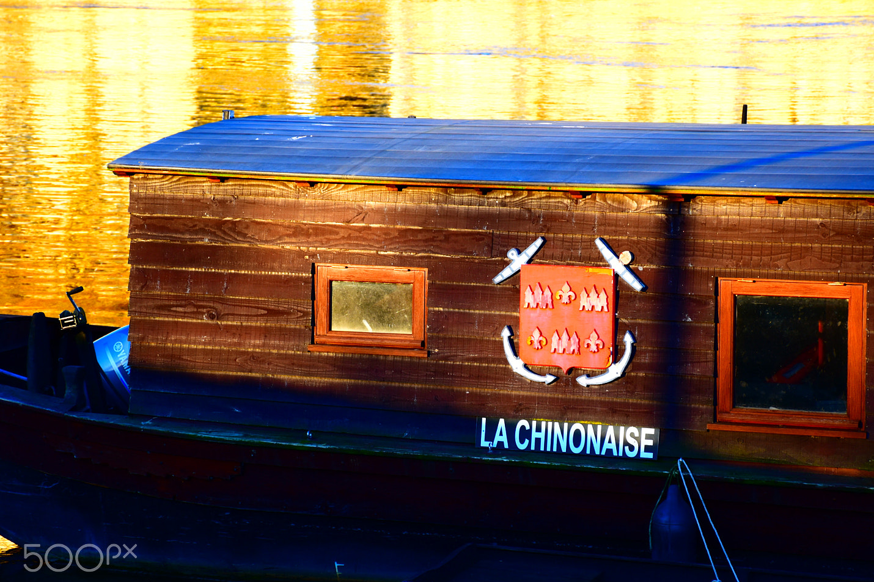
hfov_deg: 13.6
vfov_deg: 9.1
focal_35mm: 151
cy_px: 313
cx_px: 474
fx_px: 3665
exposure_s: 1/125
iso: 160
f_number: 5.3
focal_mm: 90
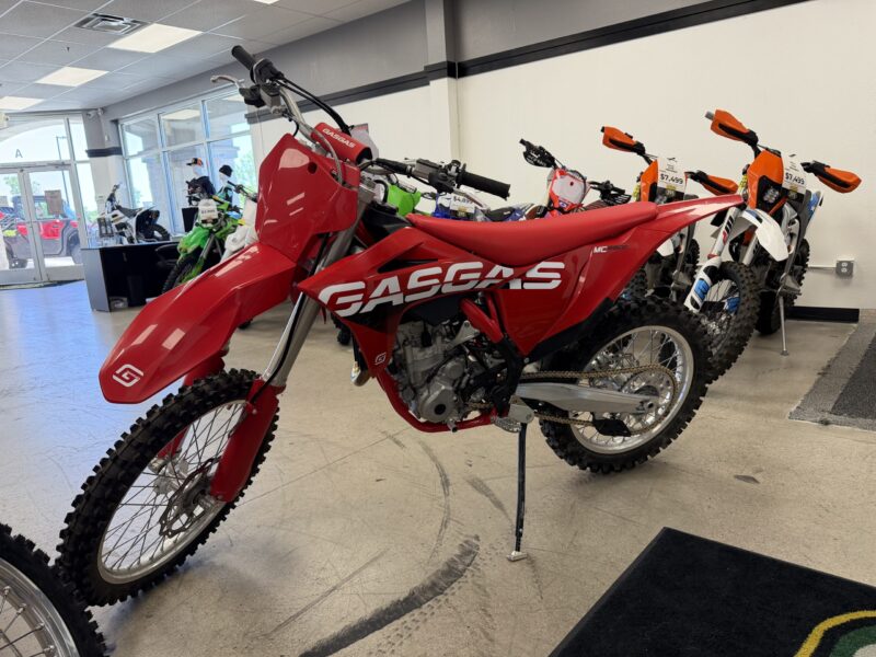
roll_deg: +3.8
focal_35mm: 24
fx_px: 607
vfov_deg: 56.8
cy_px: 328
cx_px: 438
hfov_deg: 71.6
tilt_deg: -11.1
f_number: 1.78
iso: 200
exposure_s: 1/120
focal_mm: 6.76
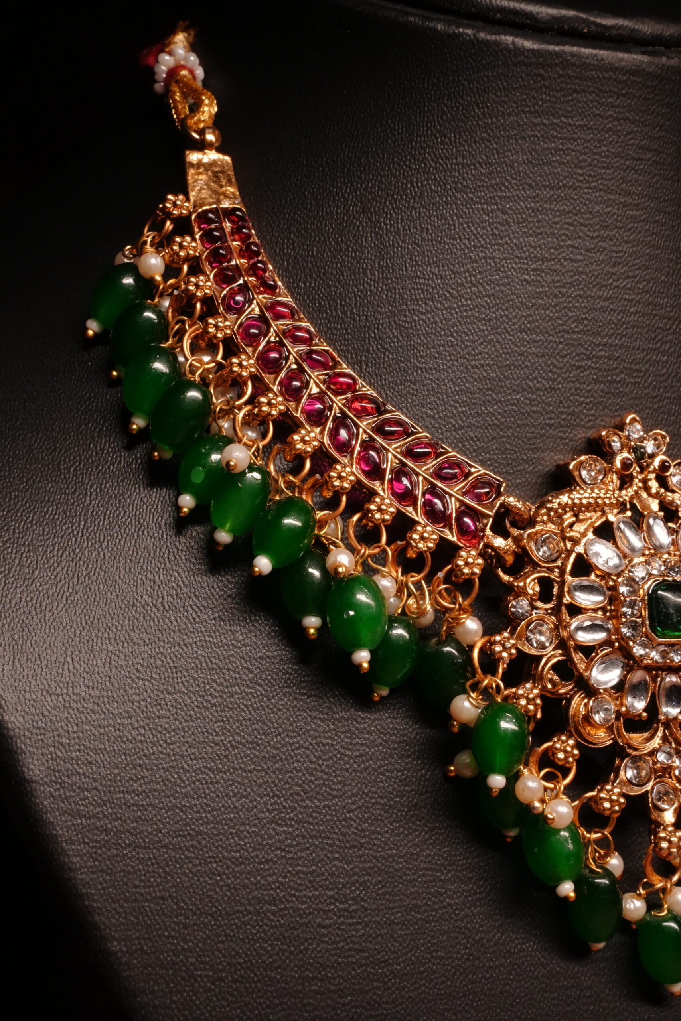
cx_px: 340
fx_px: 1475
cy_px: 510
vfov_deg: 38.2
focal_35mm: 52
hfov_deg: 26.0
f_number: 16
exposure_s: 1/100
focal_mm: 35
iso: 3200
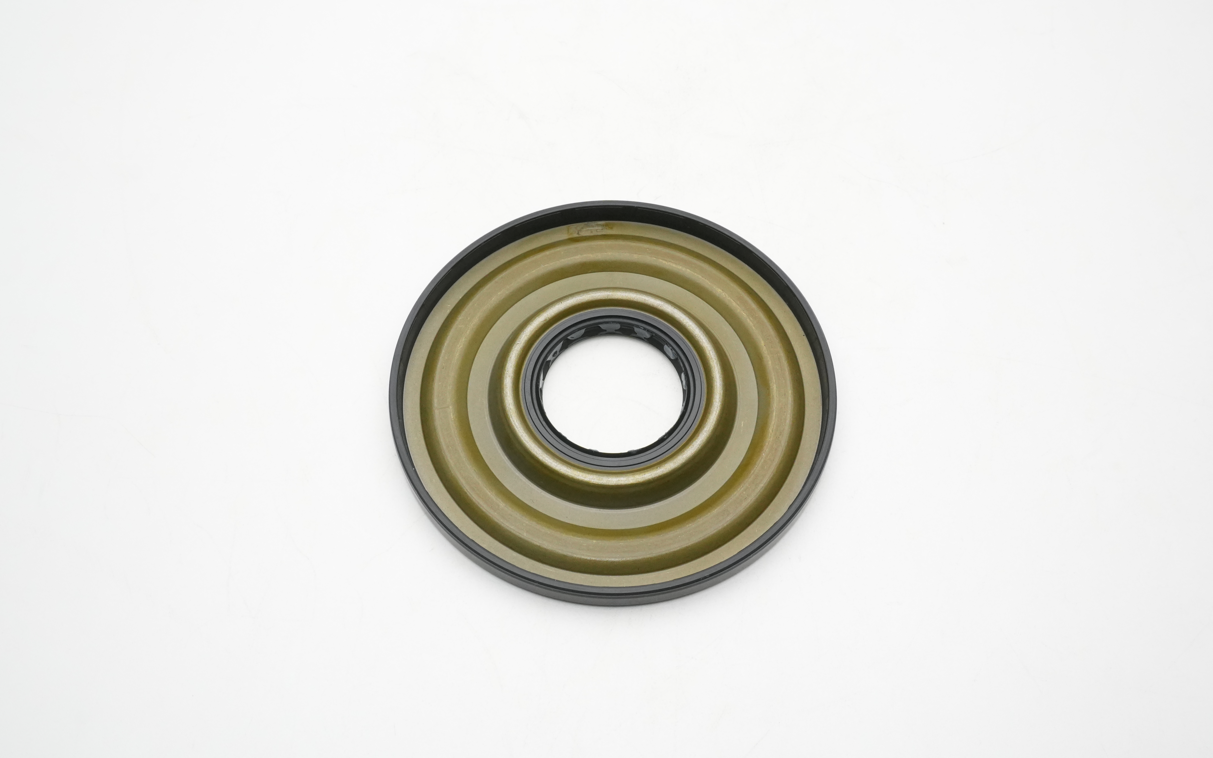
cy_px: 405
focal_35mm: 42
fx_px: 1372
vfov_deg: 30.9
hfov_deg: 47.7
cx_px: 607
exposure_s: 1/160
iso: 2500
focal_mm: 27
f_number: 11
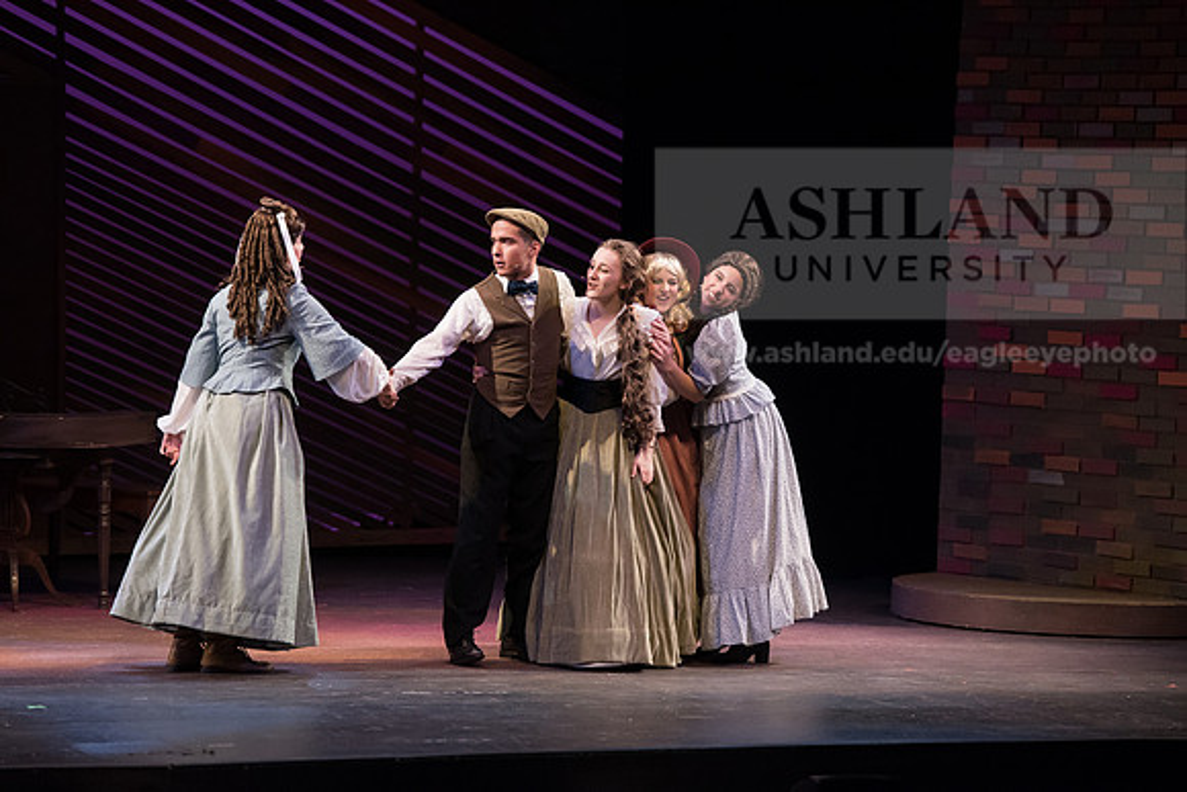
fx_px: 5441
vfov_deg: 8.3
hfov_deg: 12.4
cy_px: 396
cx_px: 594
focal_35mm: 165
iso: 3200
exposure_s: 1/400
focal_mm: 165
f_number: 3.5
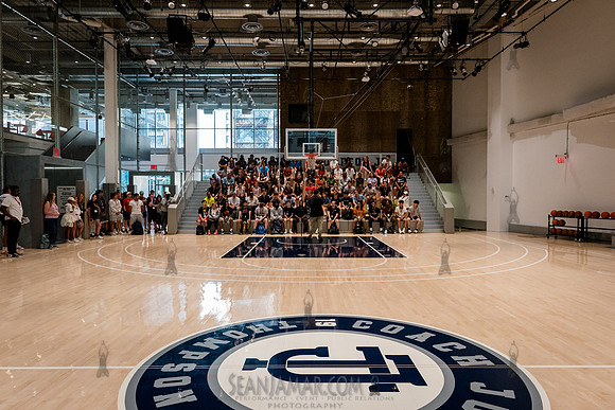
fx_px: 434
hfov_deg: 70.6
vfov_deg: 50.6
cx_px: 308
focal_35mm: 25
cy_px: 205
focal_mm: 24
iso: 5000
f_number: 5
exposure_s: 1/400
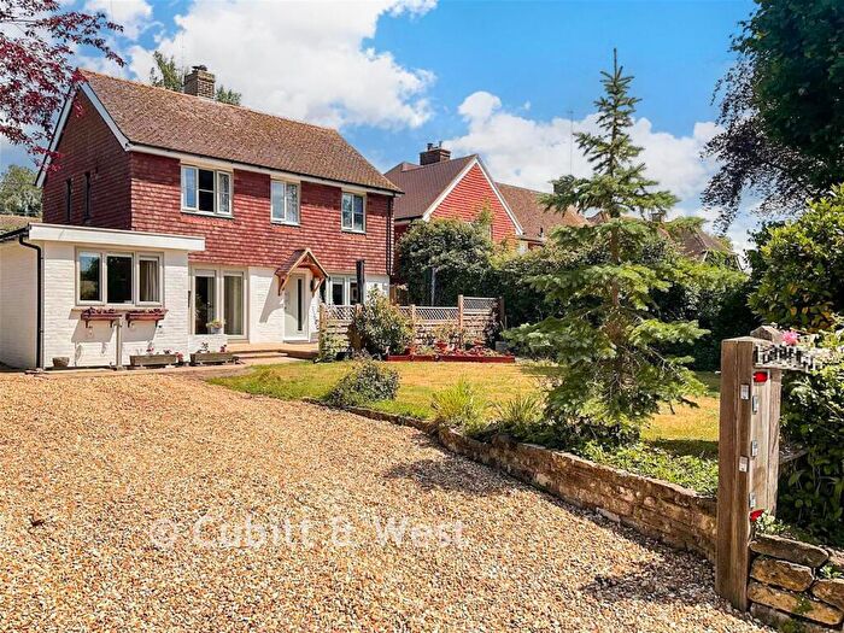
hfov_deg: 61.7
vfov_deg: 48.2
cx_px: 422
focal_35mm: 29
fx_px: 707
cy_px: 316
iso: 20
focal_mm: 3
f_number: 1.8
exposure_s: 1/3000
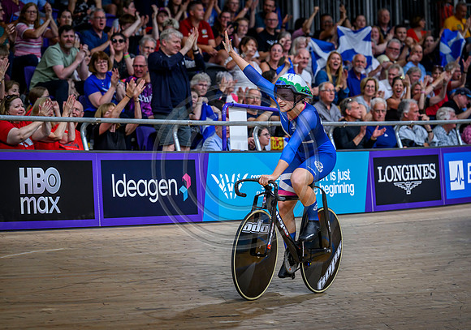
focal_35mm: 155
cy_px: 175
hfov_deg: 13.0
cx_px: 250
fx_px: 2064
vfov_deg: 9.2
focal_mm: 135
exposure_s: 1/2000
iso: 2000
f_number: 3.5
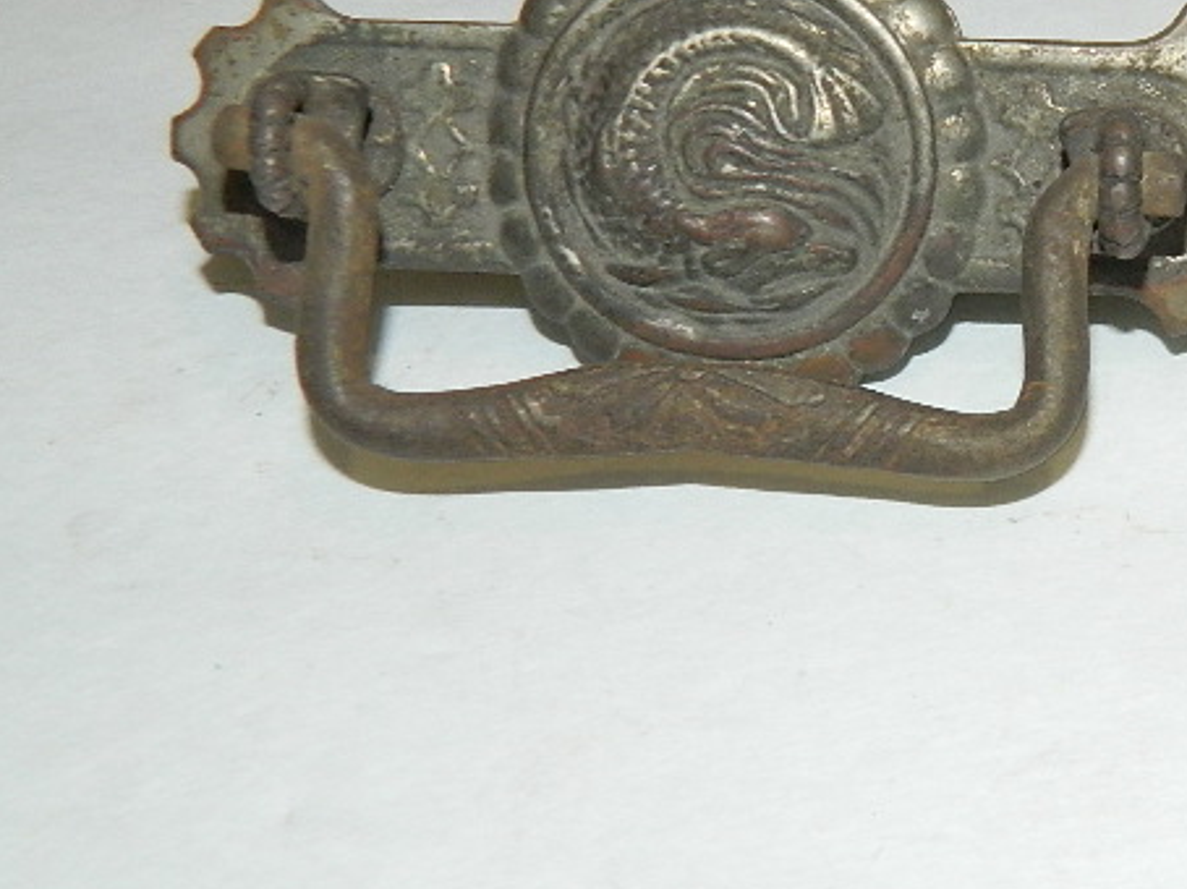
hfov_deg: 23.1
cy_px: 316
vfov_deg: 18.6
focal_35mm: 79
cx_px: 1331
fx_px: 2708
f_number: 3.3
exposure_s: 1/30
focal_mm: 6.2
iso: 200
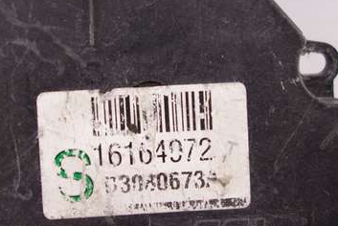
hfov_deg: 30.8
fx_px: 611
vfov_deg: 20.9
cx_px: 129
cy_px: 80
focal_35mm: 65
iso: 125
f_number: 2
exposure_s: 1/100
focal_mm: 10.4
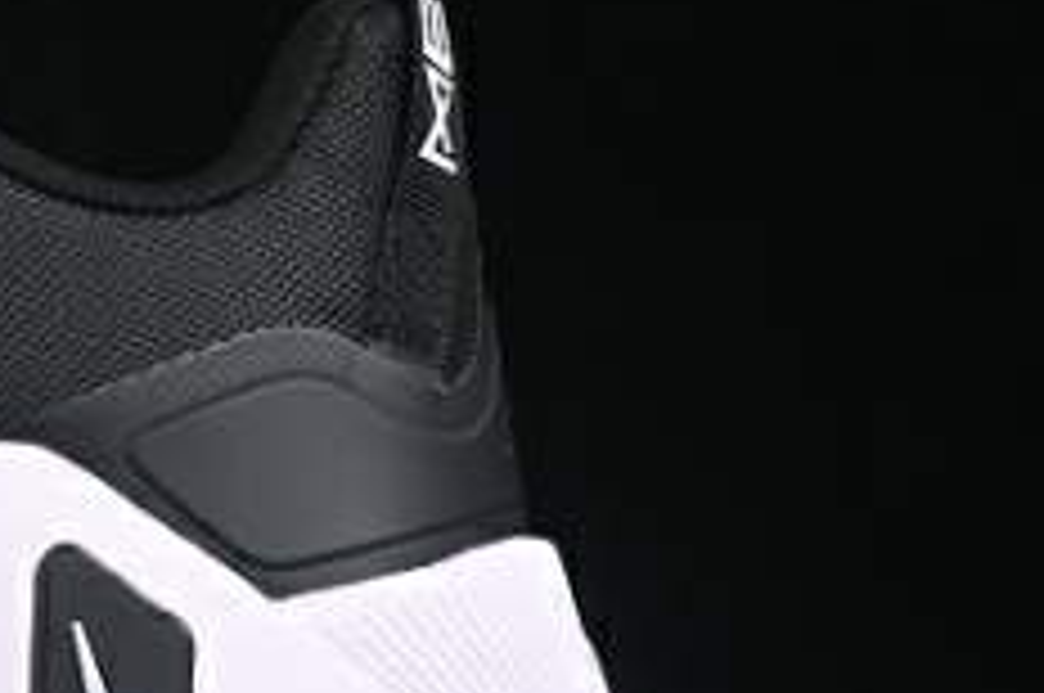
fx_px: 6834
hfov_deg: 8.5
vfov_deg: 5.8
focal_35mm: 236
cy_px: 270
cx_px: -508
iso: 160
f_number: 6.3
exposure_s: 1/60
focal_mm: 50
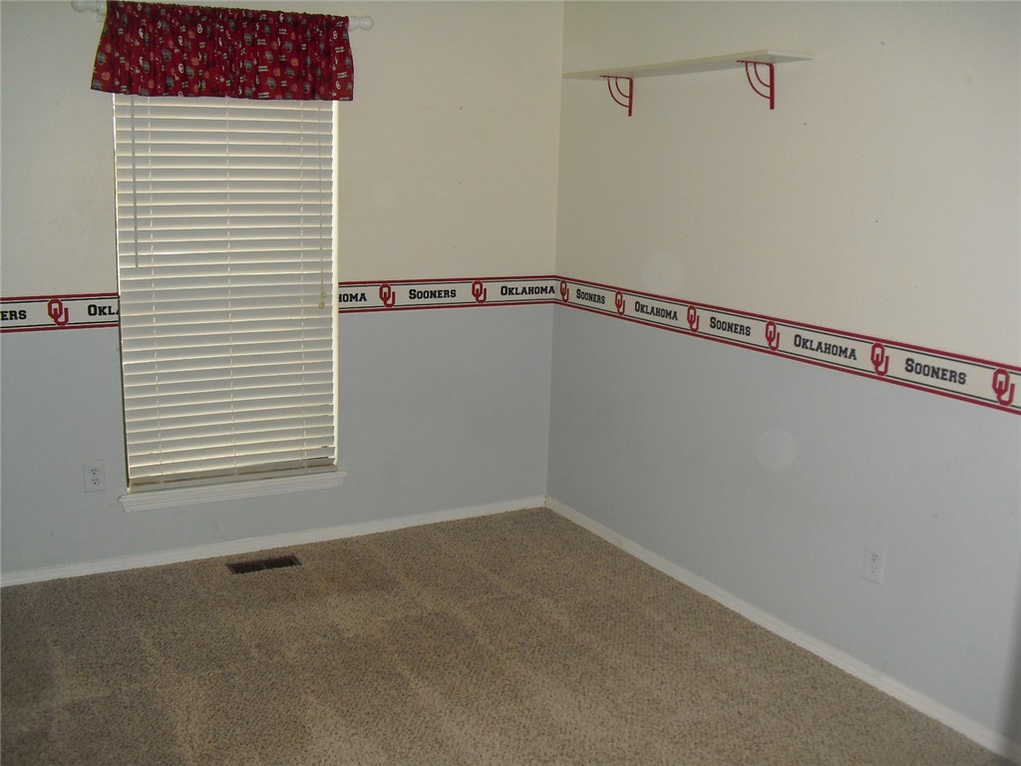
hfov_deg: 51.4
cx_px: 510
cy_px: 383
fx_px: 1062
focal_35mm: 36
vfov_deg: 39.7
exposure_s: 1/60
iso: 200
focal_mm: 6.3
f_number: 3.1
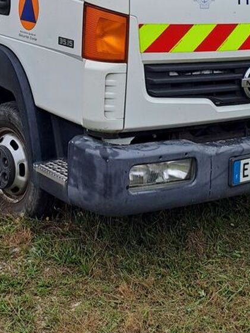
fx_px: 577
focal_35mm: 60
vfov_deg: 29.5
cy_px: -17
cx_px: 107
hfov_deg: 24.4
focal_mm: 4.65
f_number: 1.8
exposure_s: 1/640
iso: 32
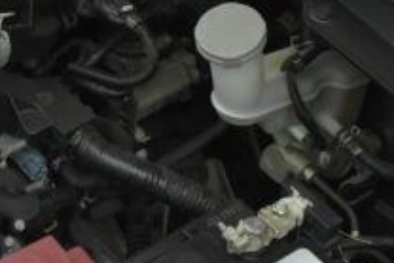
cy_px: 183
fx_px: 1216
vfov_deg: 12.3
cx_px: 59
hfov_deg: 18.2
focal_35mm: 111
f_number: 3.5
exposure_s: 1/160
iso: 1600
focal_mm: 20
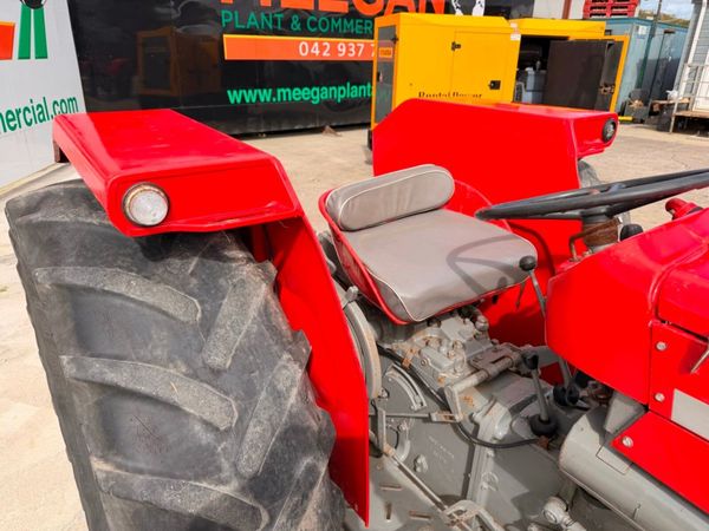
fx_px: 492
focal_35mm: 24
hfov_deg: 71.6
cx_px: 354
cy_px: 266
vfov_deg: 56.8
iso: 80
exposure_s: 1/1901
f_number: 1.78
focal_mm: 6.76
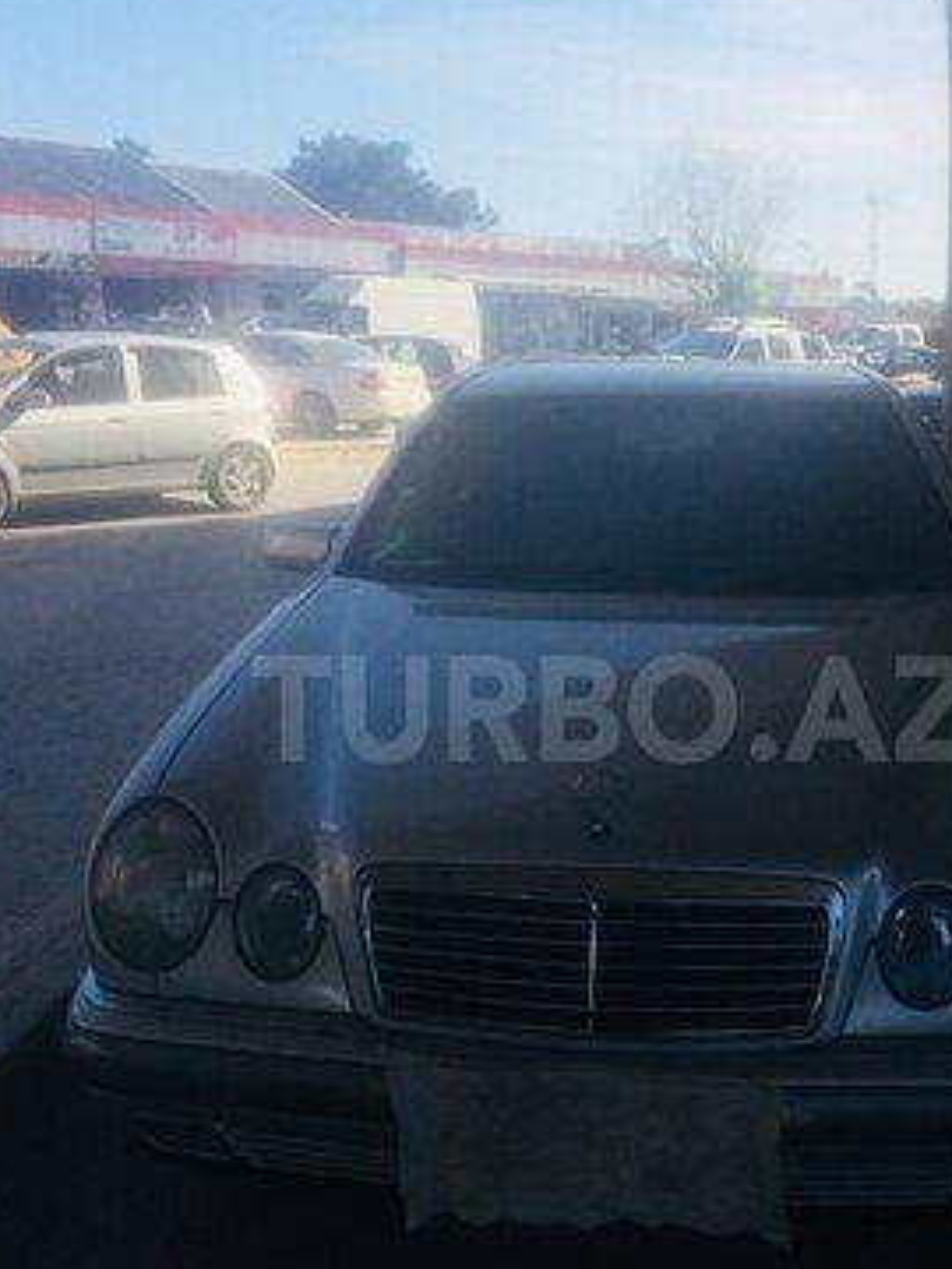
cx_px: 614
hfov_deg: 35.7
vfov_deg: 46.7
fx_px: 1467
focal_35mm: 40
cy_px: 709
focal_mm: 4.15
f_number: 2.2
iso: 32
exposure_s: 1/1172
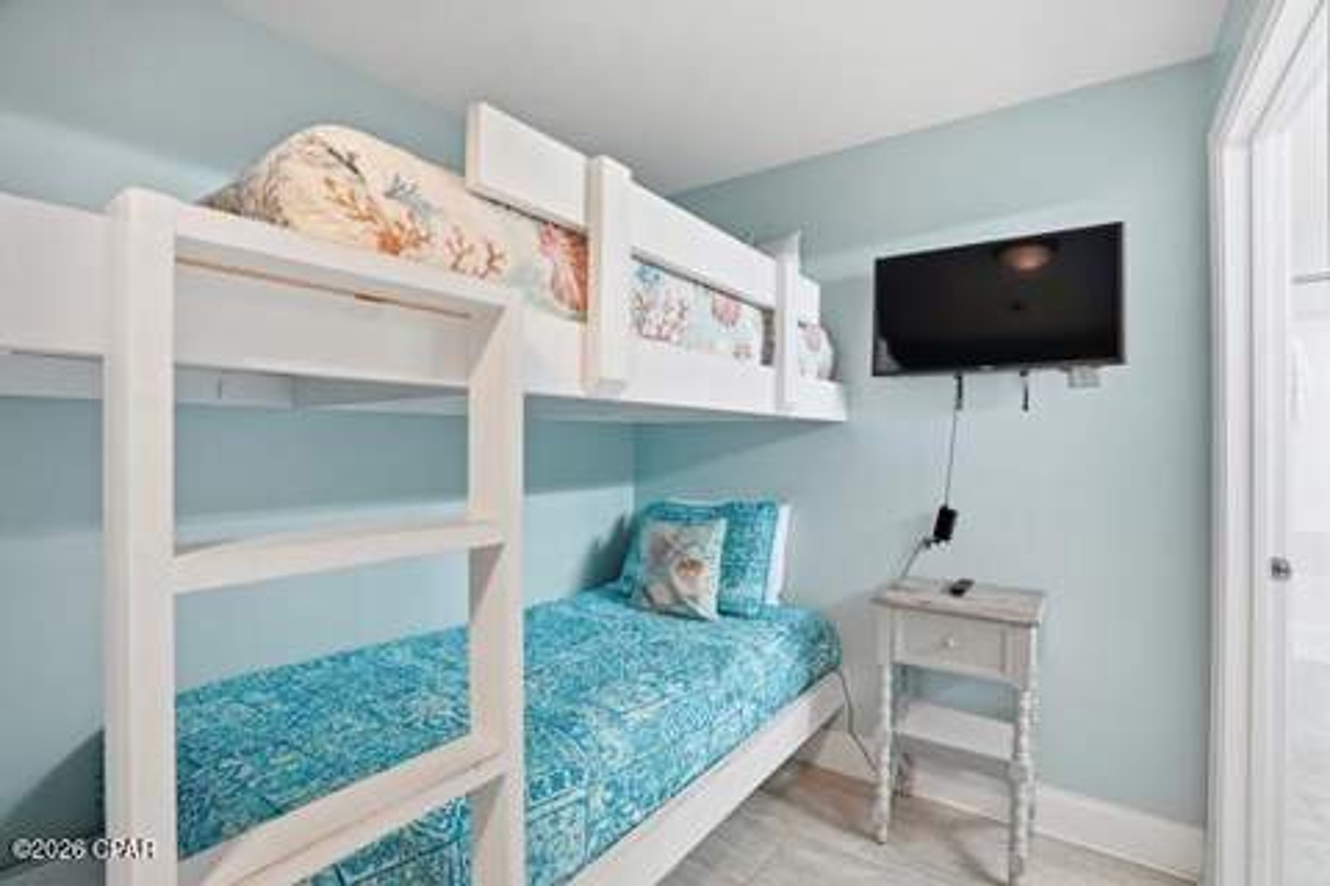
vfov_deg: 73.7
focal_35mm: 16
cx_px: 665
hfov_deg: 96.7
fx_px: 591
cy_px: 443
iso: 320
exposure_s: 1/25
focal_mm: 16
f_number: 8
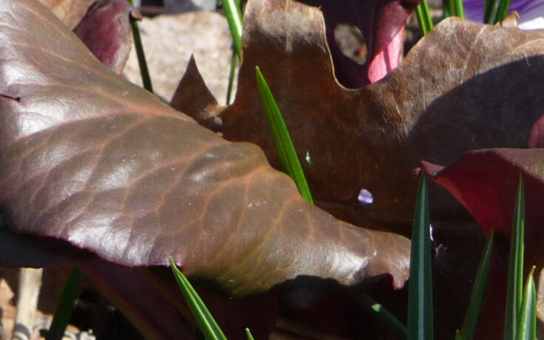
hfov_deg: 3.2
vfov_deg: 2.0
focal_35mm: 658
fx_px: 9757
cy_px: 314
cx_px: 847
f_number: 4.8
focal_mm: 30.5
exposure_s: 1/250
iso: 100
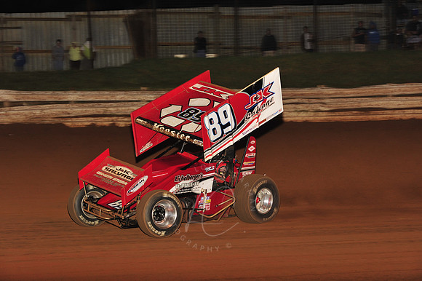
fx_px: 1172
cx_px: 211
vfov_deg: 13.7
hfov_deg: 20.4
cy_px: 140
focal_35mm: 100
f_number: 7.1
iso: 1000
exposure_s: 1/320
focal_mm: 100
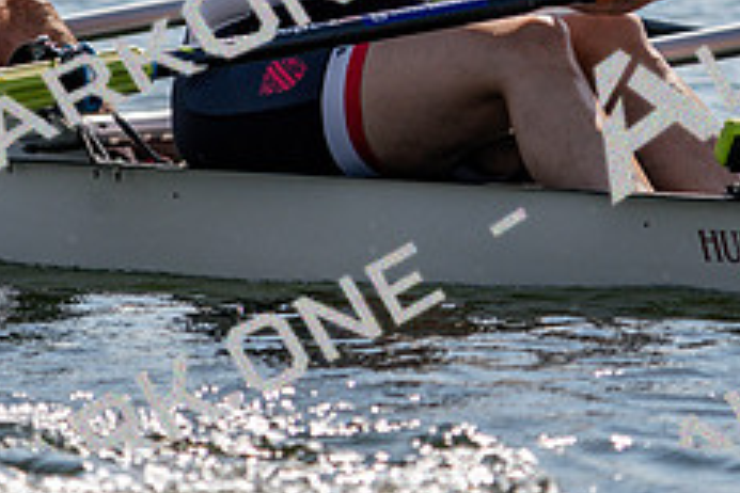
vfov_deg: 2.7
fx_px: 10339
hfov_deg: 4.1
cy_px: -101
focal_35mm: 503
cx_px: 320
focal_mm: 200
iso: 125
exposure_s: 1/1600
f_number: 5.6
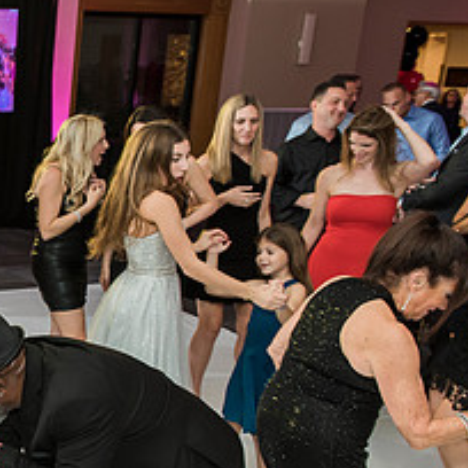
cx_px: -154
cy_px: 304
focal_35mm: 58
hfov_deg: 25.2
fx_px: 887
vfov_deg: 29.4
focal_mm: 24
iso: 1000
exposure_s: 1/100
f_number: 4
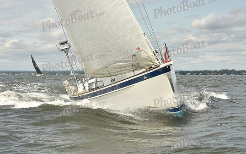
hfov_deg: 26.8
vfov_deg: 16.9
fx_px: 516
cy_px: 79
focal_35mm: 77
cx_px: 130
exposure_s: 1/800
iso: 250
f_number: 9
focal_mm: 70
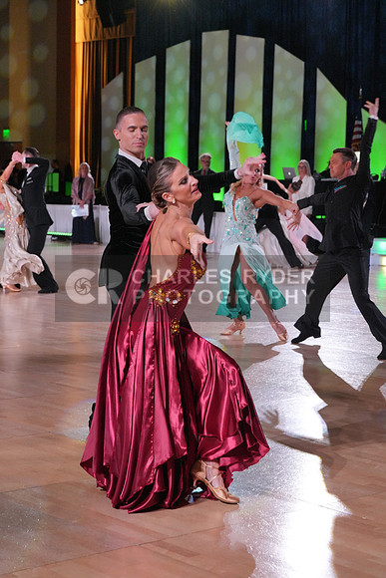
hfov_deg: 17.7
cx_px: 193
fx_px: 1238
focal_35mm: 77
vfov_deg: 26.3
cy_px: 289
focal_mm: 77
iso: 5000
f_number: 7.1
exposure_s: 1/400
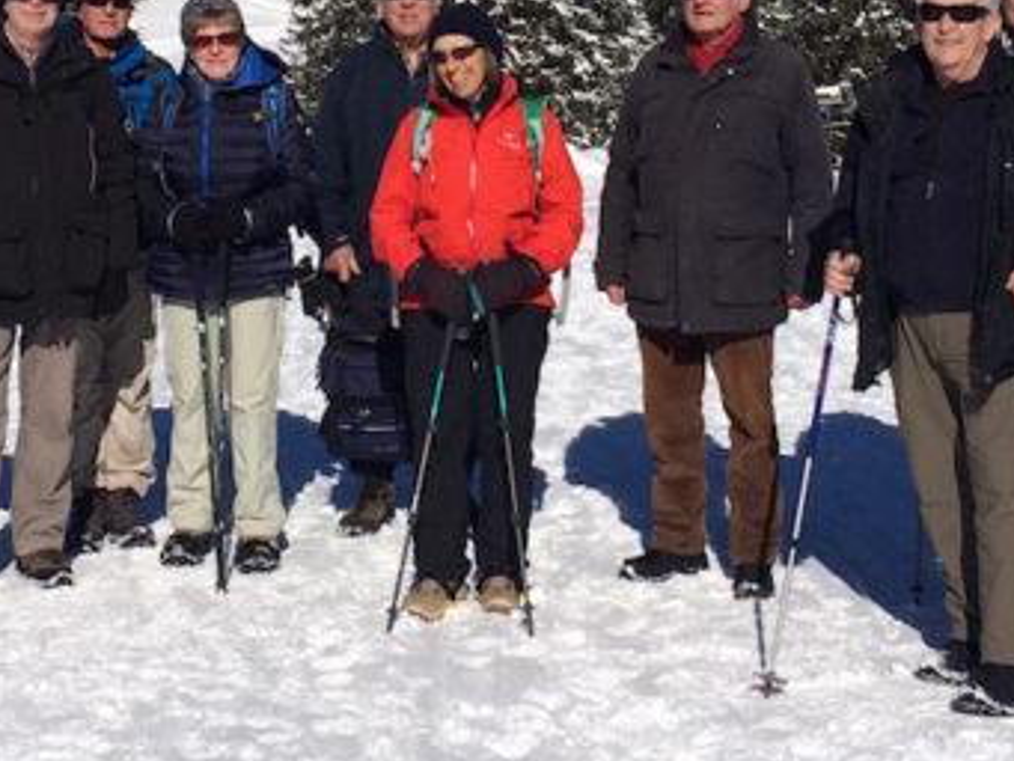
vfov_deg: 16.6
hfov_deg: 22.4
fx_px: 2549
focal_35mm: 87
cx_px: 372
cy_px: -15
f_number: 2.2
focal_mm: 4.15
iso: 40
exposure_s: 1/8264
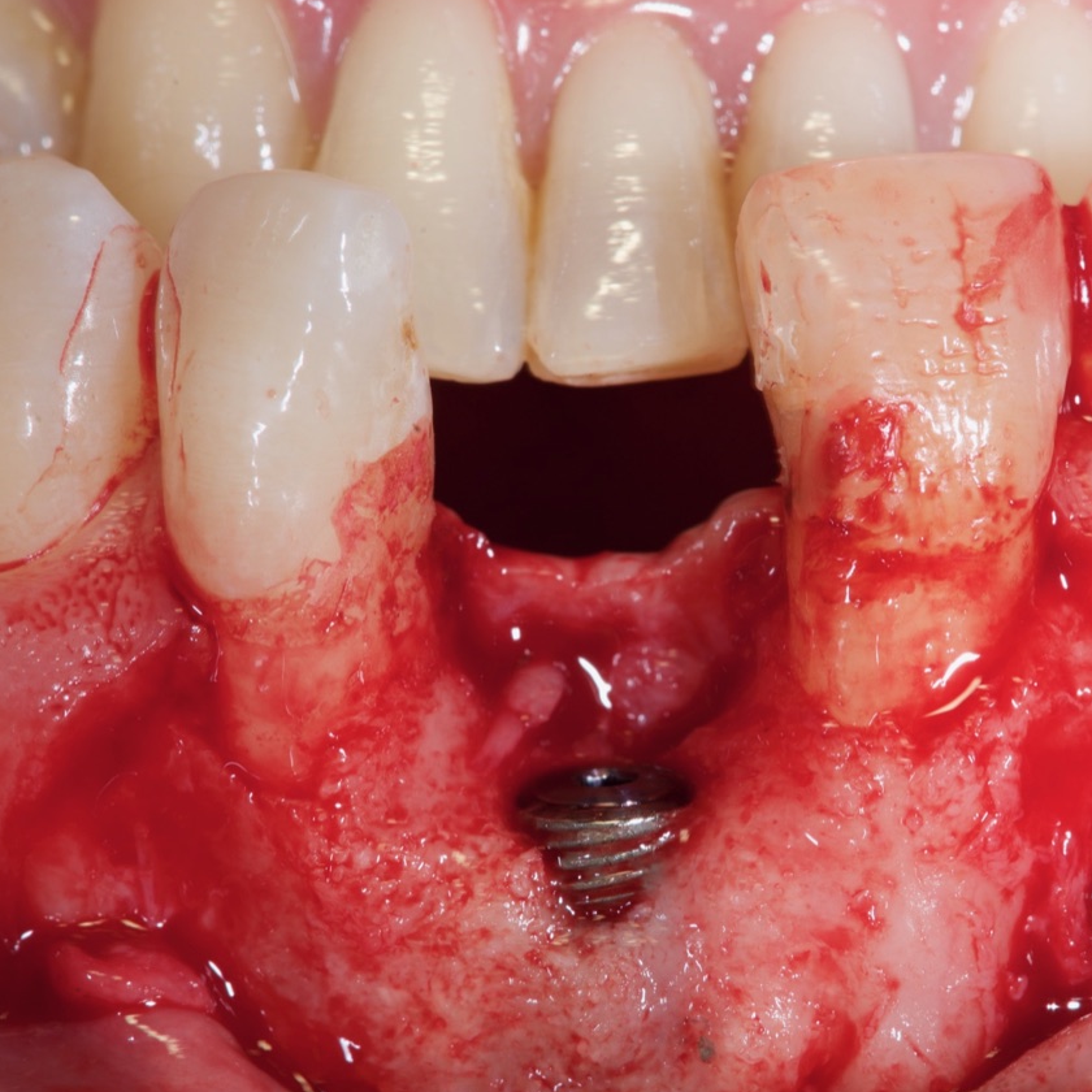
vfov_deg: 10.3
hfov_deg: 10.3
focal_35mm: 170
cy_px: 670
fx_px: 6067
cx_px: 634
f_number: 29
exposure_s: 1/80
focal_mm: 105
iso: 200
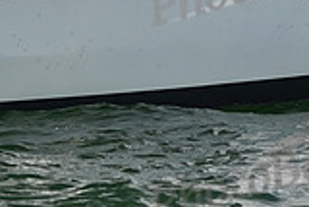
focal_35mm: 254
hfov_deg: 8.1
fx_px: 2182
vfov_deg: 5.4
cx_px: 50
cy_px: -98
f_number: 3.2
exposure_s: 1/2000
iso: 250
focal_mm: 70
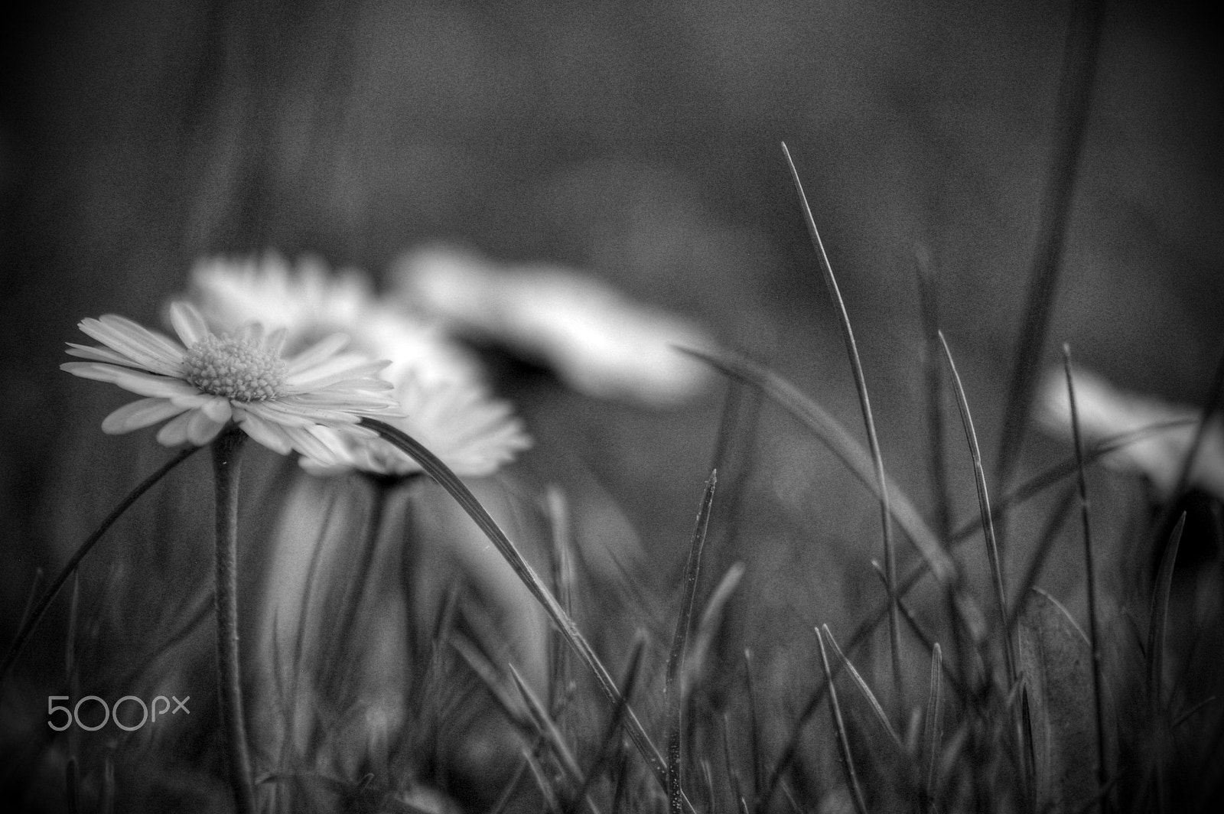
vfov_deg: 4.8
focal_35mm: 285
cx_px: 612
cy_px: 407
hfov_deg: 7.2
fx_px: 9682
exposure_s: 1/180
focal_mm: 190
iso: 400
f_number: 4.5
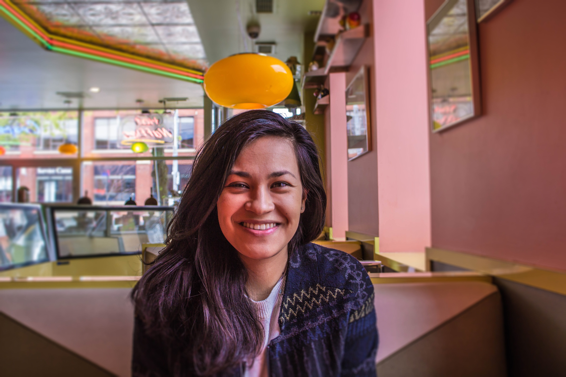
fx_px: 566
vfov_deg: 36.9
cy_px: 188
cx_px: 283
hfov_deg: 53.1
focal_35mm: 36
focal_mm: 24
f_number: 5.6
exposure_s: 1/40
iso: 100
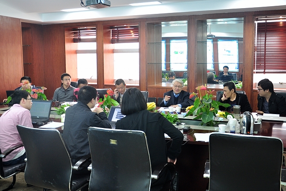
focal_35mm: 36
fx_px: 286
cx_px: 143
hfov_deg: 53.1
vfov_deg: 36.9
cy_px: 96
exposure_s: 1/15
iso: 320
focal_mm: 24
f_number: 4
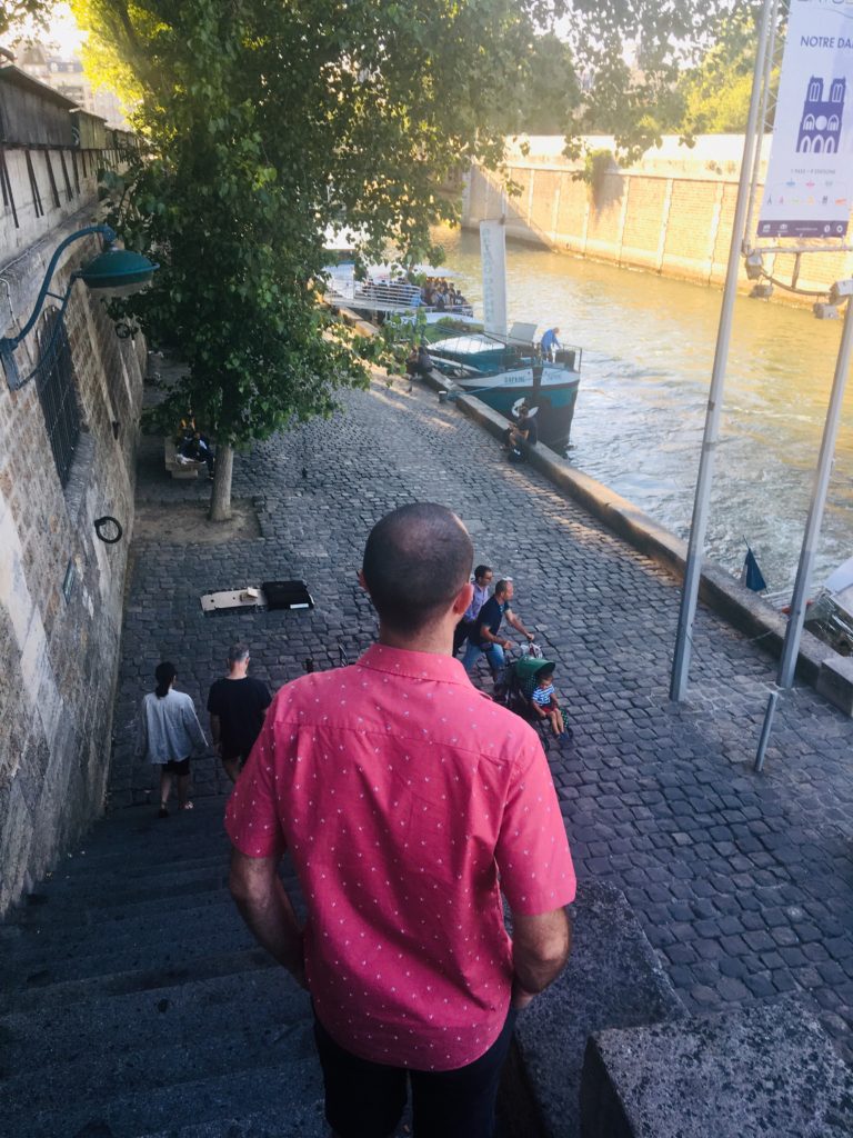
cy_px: 569
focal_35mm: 29
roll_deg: +0.7
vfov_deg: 61.7
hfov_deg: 48.2
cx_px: 426
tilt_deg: -23.1
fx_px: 953
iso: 25
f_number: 2.2
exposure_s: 1/110
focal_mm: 4.15
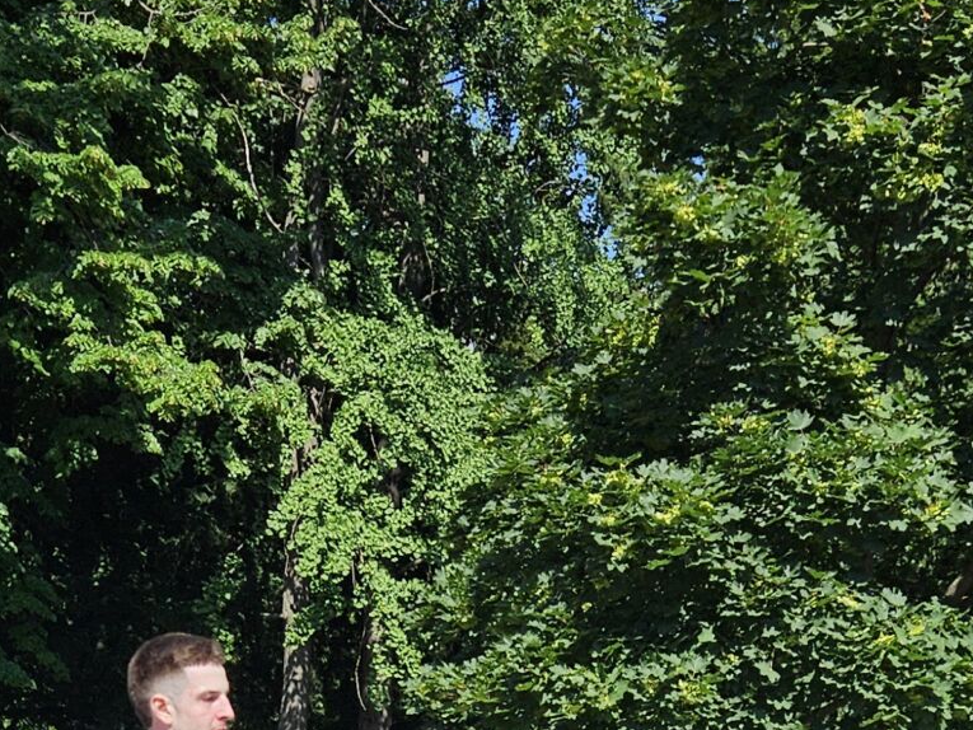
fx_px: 2165
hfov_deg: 25.3
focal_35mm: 77
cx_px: 364
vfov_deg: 17.7
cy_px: 998
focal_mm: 5.4
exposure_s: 1/1951
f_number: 1.8
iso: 25
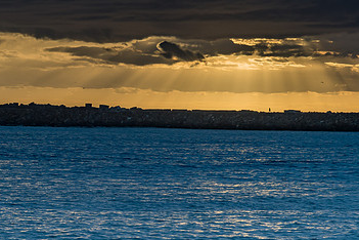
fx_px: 1994
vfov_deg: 6.9
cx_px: 101
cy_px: 166
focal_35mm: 200
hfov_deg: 10.3
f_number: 8
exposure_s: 1/100
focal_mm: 80
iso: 100
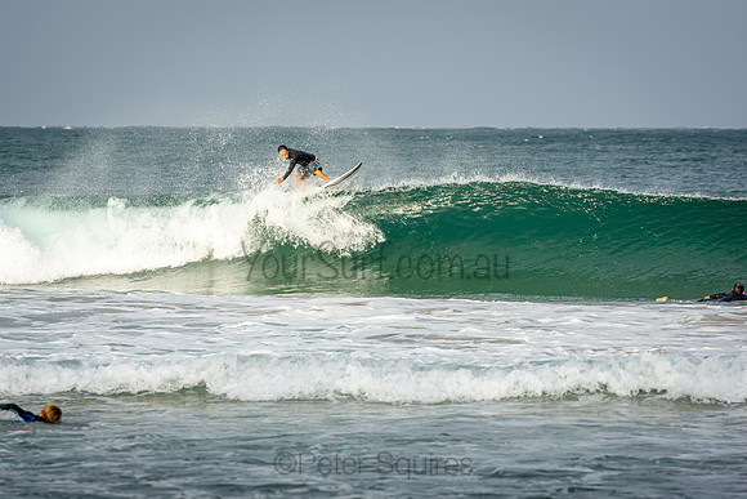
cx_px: 374
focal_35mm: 300
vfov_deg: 4.6
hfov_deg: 6.9
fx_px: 6226
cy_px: 250
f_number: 5.6
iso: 200
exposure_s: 1/1250
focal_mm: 200
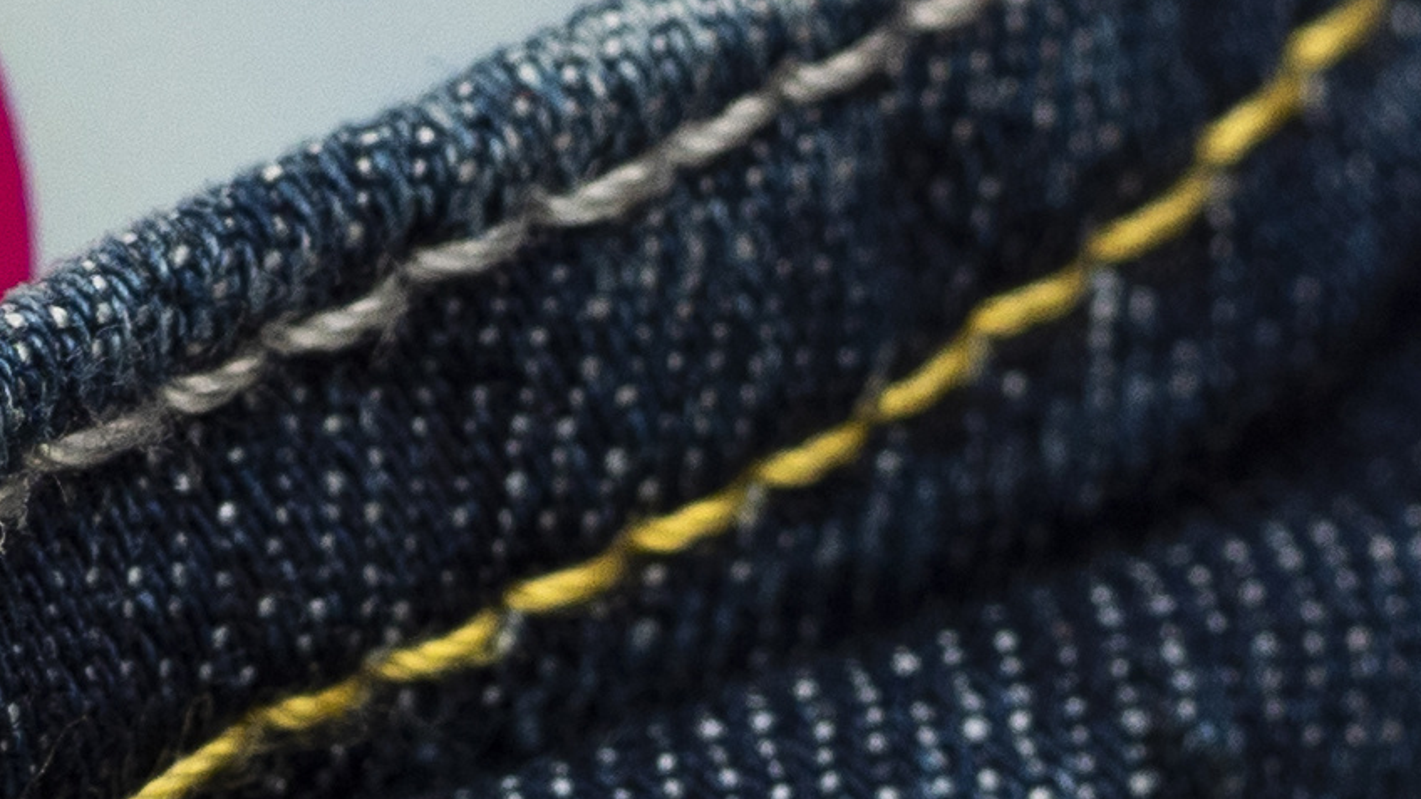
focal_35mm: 771
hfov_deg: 2.8
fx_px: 29051
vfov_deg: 1.6
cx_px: -2628
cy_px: -409
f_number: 3.5
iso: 200
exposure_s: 1/60
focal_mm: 60
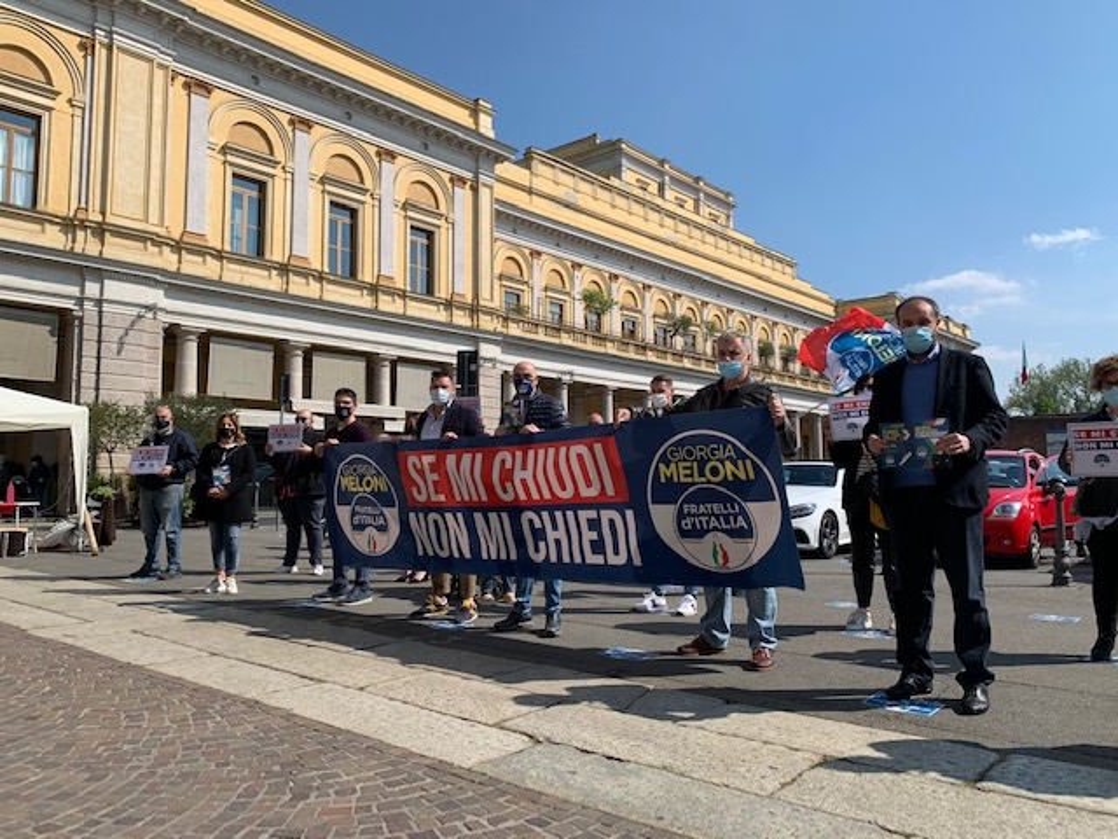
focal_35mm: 26
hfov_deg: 67.3
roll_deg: +0.4
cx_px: 559
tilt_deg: +5.3
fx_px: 840
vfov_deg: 53.1
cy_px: 420
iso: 25
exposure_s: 1/2755
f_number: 1.8
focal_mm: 4.25
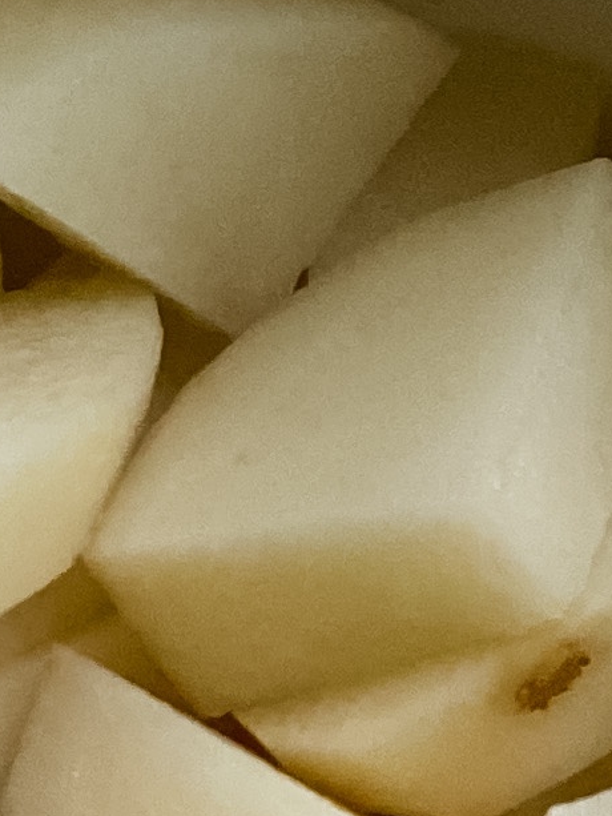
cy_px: -265
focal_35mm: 342
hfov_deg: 4.3
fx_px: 8059
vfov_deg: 5.8
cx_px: 247
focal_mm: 6
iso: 200
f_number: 2
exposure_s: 1/120
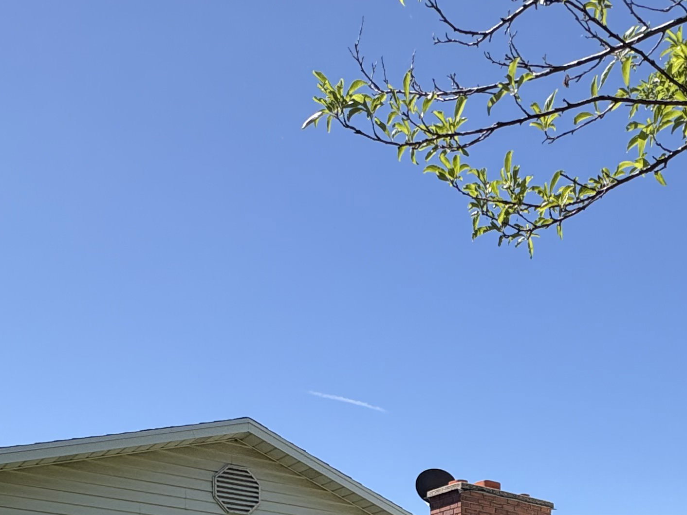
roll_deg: -0.3
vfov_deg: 28.5
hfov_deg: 45.6
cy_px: 693
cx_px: 494
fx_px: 794
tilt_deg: +0.5
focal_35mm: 40
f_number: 2.2
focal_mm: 2.22
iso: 50
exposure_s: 1/932
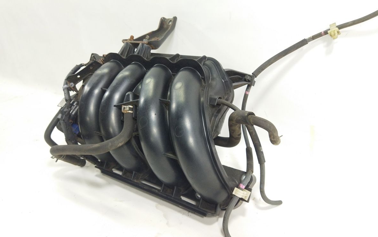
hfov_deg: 64.6
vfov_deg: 43.1
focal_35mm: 29
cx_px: 189
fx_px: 299
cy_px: 127
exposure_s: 1/100
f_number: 1.79
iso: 185
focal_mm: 4.71
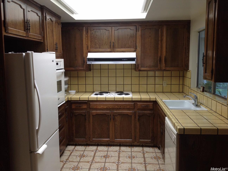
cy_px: 86
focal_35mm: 35
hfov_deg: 52.7
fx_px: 230
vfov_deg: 40.6
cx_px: 114
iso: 100
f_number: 2.4
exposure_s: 1/60
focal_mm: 4.28
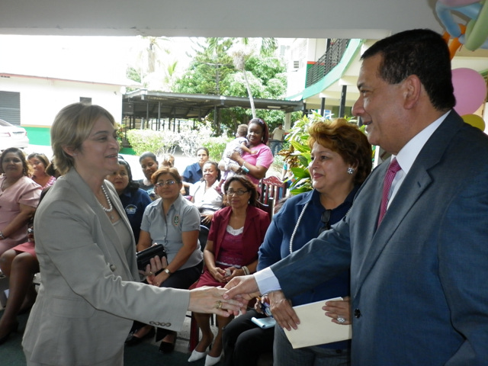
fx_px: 395
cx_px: 244
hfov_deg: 63.4
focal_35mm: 28
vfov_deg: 49.7
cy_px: 183
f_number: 2.8
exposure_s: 1/200
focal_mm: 5
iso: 200
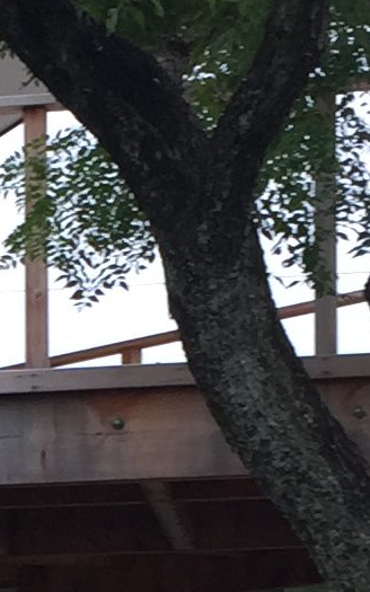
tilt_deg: -0.1
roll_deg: +0.8
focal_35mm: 191
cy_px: 944
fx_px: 3082
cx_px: -275
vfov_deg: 10.5
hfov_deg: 6.7
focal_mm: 4.15
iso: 32
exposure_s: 1/195
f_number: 2.2
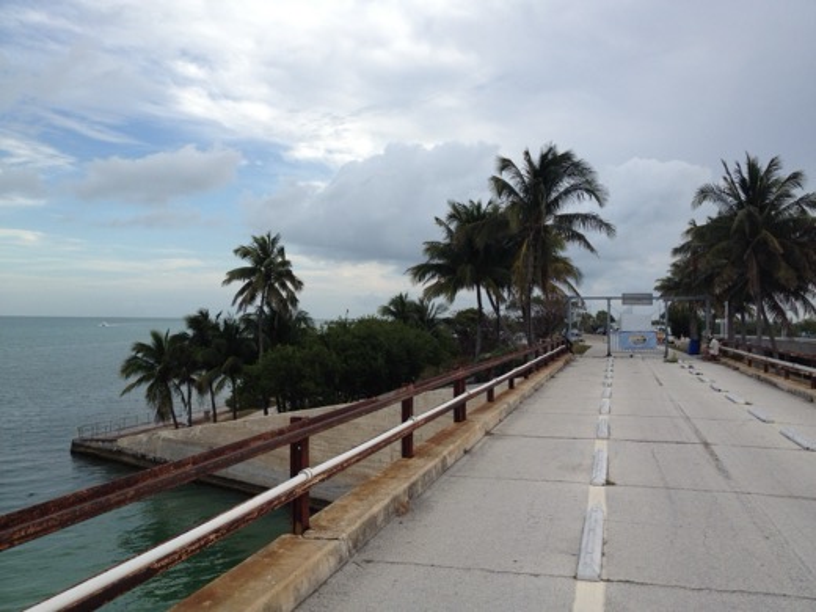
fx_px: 825
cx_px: 408
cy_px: 306
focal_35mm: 35
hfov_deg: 52.6
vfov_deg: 40.7
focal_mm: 4.28
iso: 64
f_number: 2.4
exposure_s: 1/920
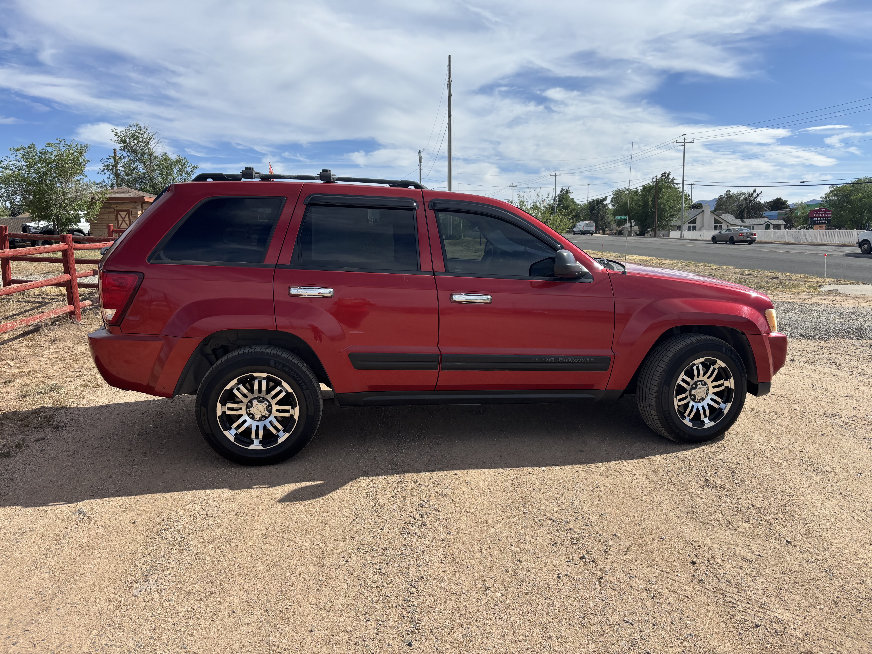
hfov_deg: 67.3
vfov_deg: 53.1
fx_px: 655
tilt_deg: -8.0
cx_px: 436
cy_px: 327
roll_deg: +0.5
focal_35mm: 26
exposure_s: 1/3650
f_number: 1.6
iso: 50
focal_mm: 5.96
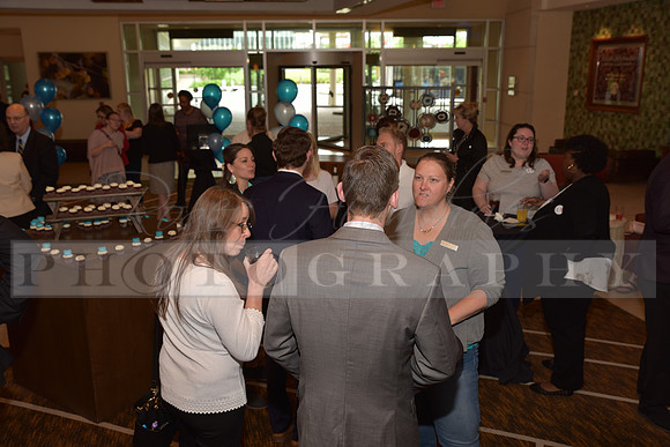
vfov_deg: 37.9
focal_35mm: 35
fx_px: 652
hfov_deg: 54.4
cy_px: 224
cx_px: 335
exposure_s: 1/60
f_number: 5
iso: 200
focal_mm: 35
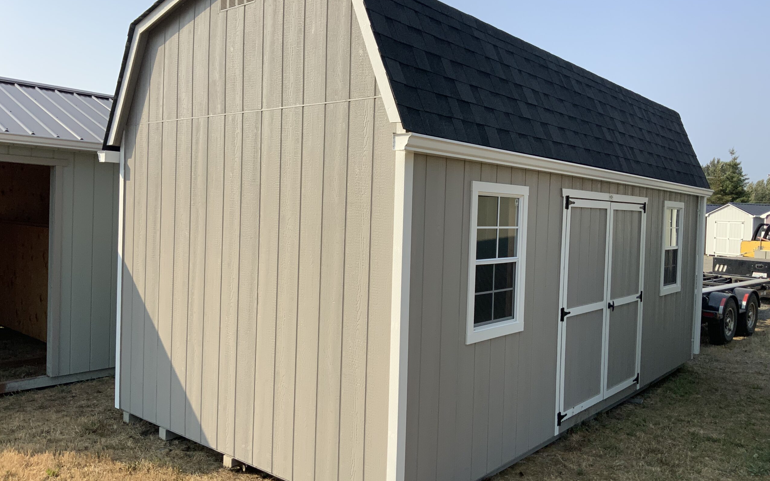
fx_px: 651
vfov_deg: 40.6
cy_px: 224
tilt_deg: +2.1
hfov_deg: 61.2
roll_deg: -0.9
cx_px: 387
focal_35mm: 31
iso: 16
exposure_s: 1/1848
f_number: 1.8
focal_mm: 3
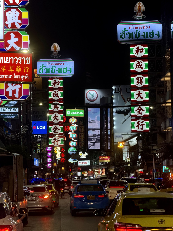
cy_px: 116
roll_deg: +0.4
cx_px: 86
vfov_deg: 19.6
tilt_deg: +5.8
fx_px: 666
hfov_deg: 14.8
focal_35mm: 100
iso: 500
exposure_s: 1/100
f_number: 2.8
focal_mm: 16.89
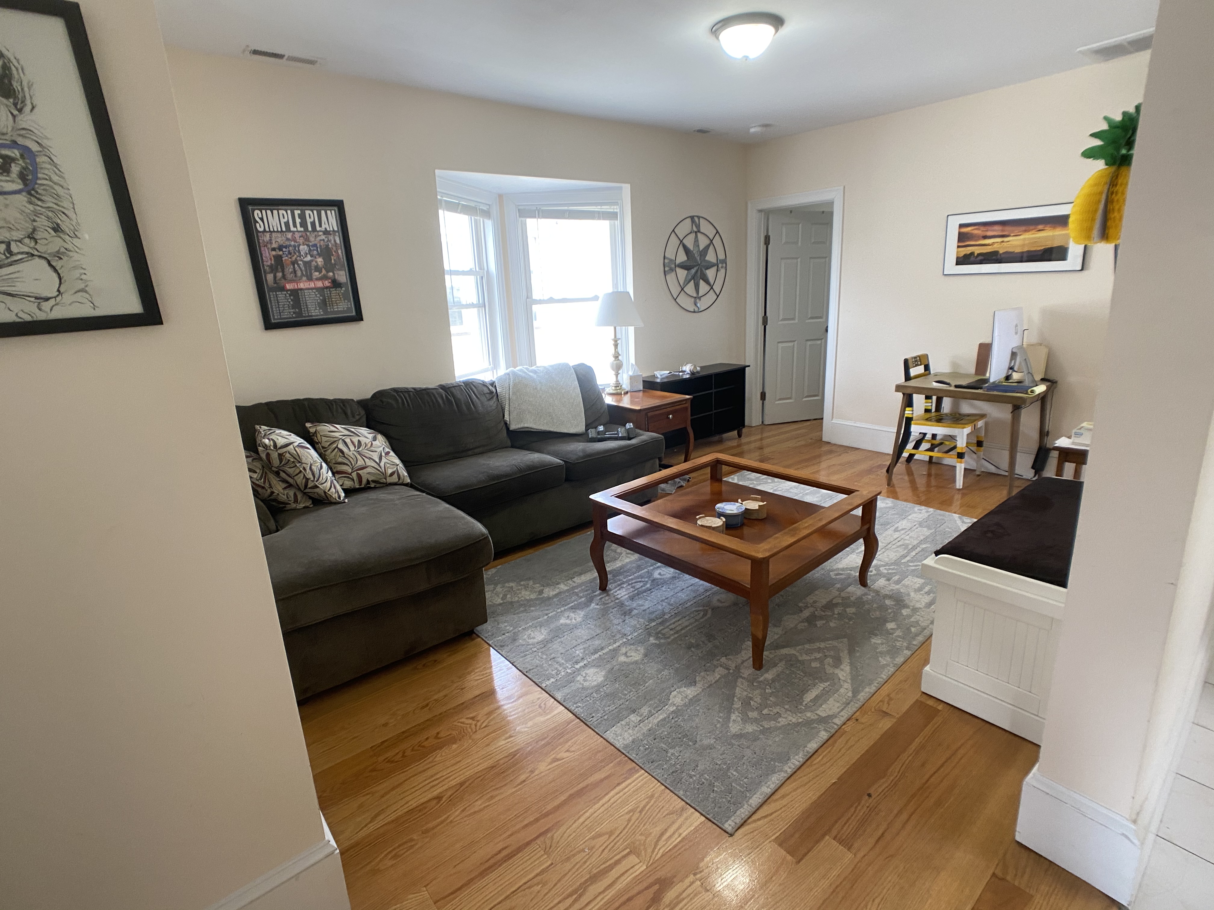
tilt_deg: -12.1
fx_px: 912
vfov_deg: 53.1
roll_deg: +2.2
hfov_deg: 67.3
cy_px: 455
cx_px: 607
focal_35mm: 26
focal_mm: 4.25
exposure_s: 1/60
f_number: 1.8
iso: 100
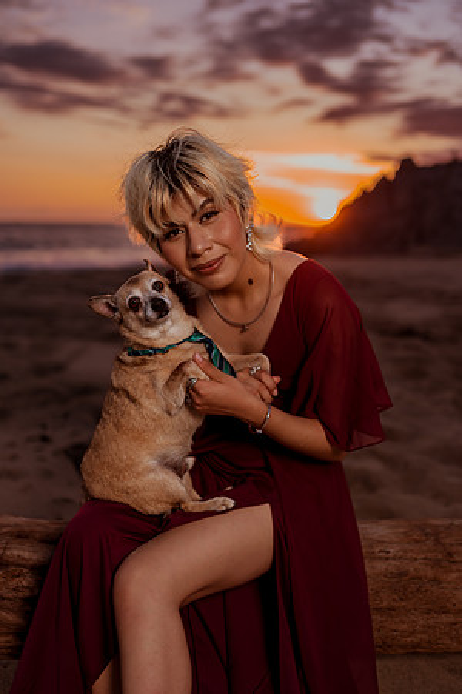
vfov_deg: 54.4
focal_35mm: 35
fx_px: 674
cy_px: 347
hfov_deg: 37.9
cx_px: 231
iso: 50
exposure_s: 1/500
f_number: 1.8
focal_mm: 35
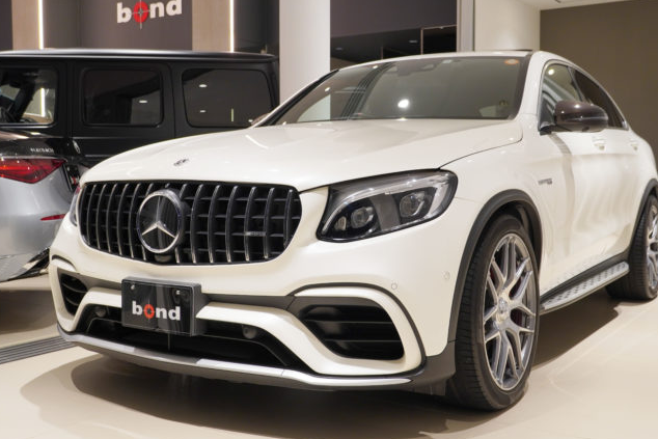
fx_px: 768
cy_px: 211
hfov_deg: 46.4
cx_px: 352
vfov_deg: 31.9
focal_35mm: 42
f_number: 4
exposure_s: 1/60
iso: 250
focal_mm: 24
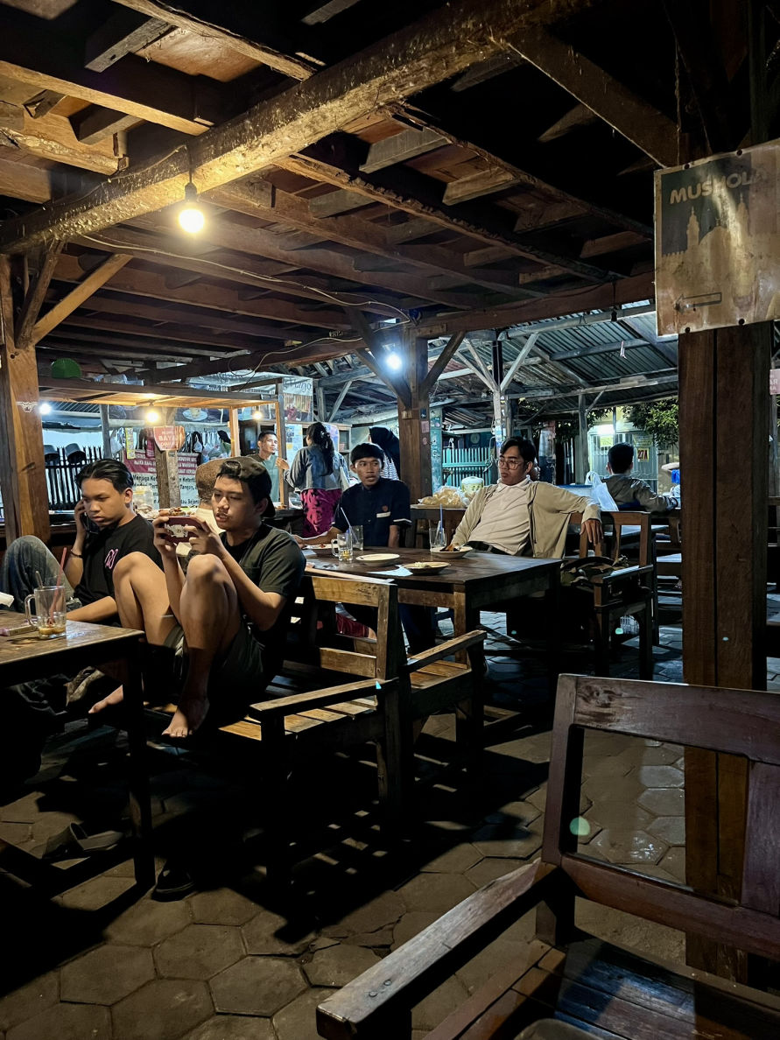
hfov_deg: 53.1
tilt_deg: -3.8
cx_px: 390
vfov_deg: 67.3
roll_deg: +2.6
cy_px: 520
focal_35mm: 26
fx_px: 781
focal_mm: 5.1
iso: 800
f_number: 1.6
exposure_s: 1/25
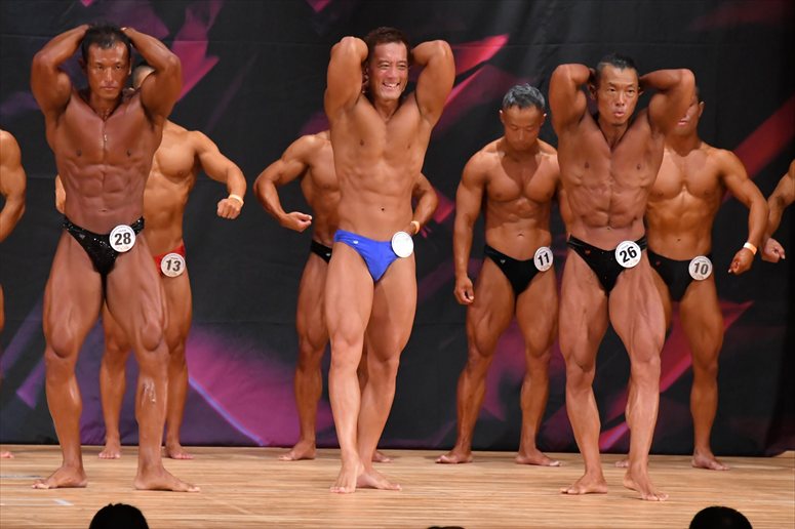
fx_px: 6291
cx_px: 398
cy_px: 264
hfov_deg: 7.2
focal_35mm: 285
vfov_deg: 4.8
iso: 5600
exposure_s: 1/400
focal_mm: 190
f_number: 5.6
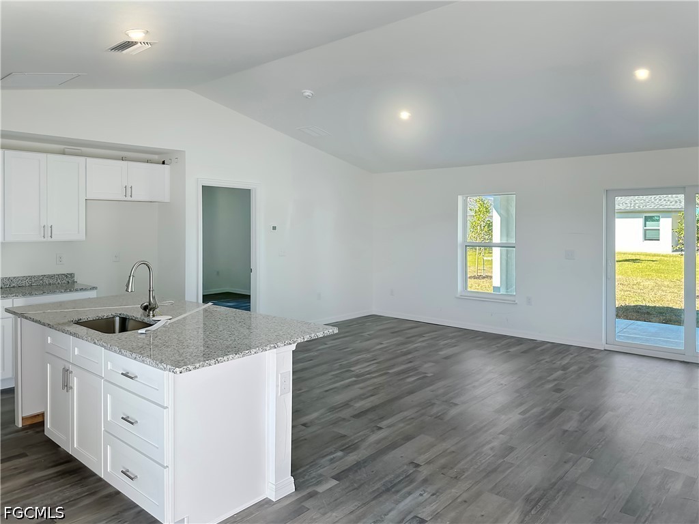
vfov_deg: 56.8
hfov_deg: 71.6
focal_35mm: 24
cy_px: 262
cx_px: 350
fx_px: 485
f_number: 1.78
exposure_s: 1/201
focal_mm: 6.86
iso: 80
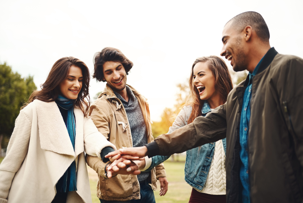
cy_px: 102
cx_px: 152
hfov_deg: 54.4
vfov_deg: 37.9
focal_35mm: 35
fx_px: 295
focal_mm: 35
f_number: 1.8
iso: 200
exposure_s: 1/1000
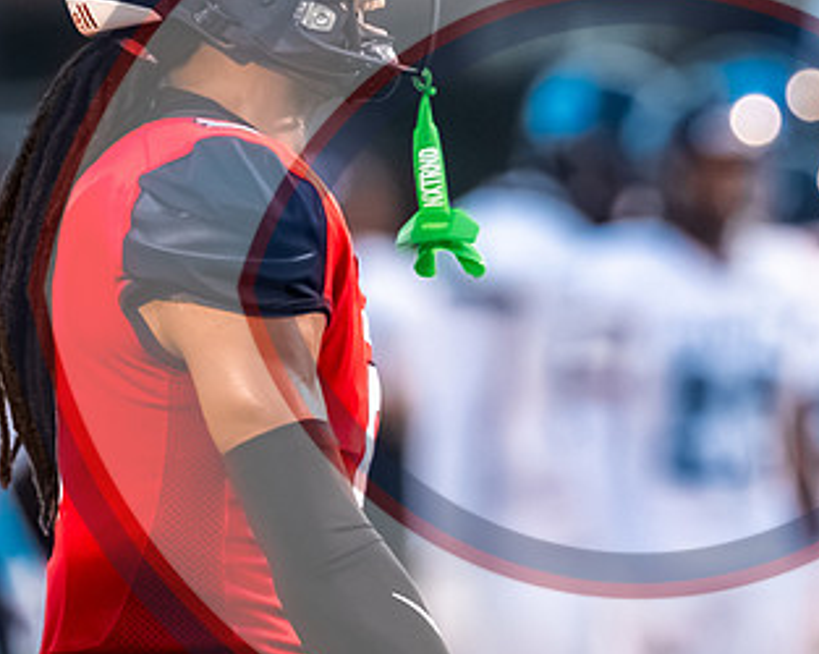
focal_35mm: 1528
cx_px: 326
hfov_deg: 1.3
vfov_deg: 1.0
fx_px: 37014
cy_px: 312
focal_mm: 400
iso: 11400
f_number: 4.5
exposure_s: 1/1600
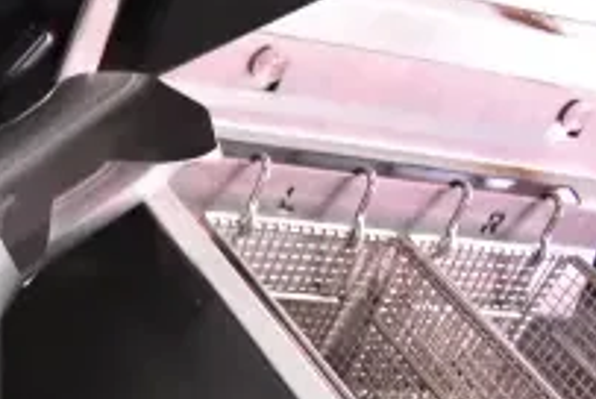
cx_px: -252
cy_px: 427
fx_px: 1343
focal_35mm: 81
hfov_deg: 21.6
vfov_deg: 16.5
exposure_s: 1/40
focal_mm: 18
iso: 6400
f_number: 3.5
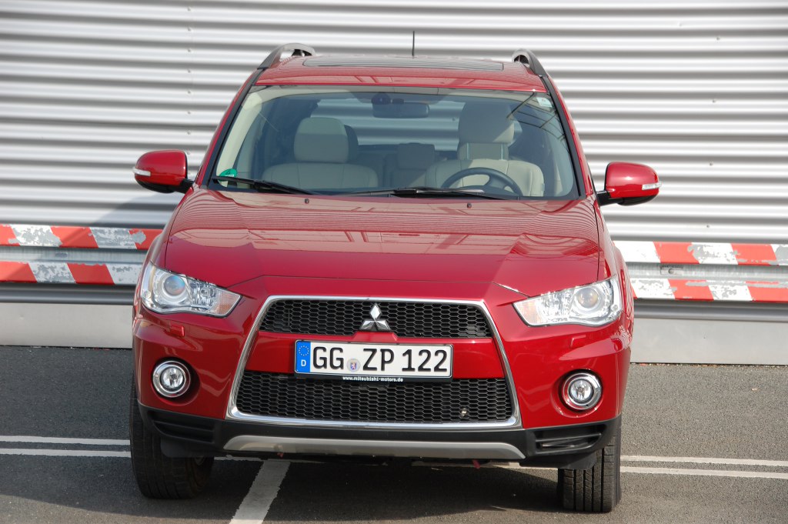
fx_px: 2362
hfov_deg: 18.9
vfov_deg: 12.7
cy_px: 262
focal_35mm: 108
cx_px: 394
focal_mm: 72
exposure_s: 1/500
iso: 220
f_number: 5.6
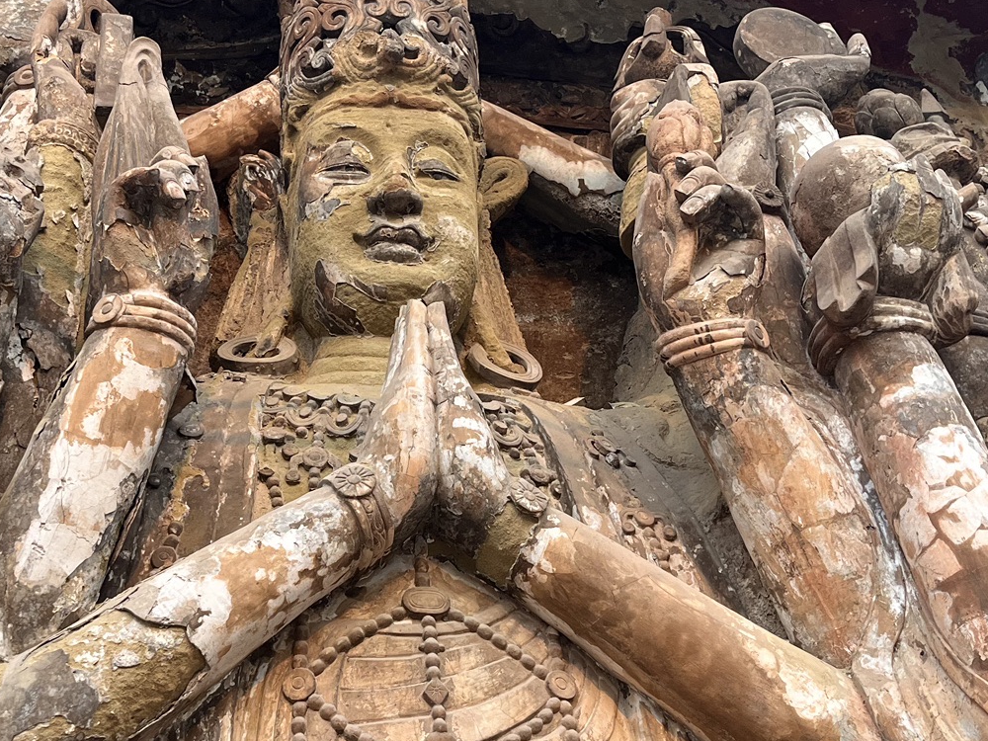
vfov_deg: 28.0
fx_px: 1484
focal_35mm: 52
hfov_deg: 36.7
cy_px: 429
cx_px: 412
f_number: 1.6
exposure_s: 1/121
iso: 100
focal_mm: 5.1
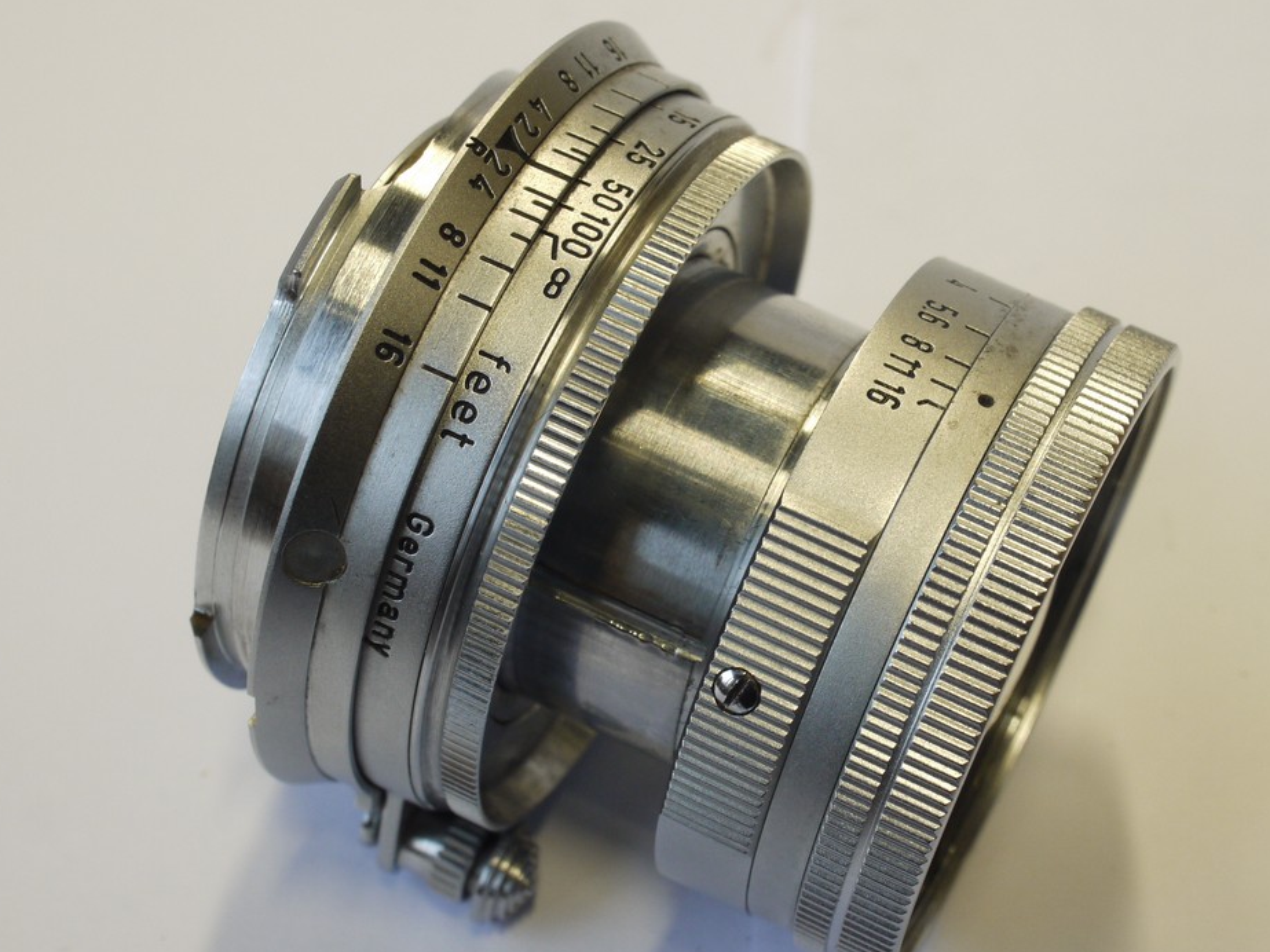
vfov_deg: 18.9
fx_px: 2861
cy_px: 545
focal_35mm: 78
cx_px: 717
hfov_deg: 25.0
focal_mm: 30
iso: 400
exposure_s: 1/15
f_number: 10
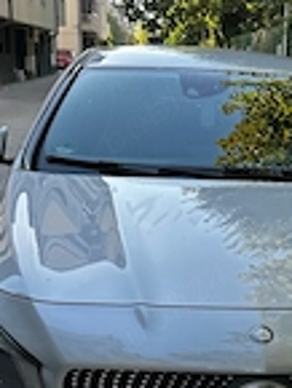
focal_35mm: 66
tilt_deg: -20.3
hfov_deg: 21.9
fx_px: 741
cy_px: 332
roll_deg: -2.8
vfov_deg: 28.5
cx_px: 241
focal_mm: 6.86
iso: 80
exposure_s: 1/429
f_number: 1.78
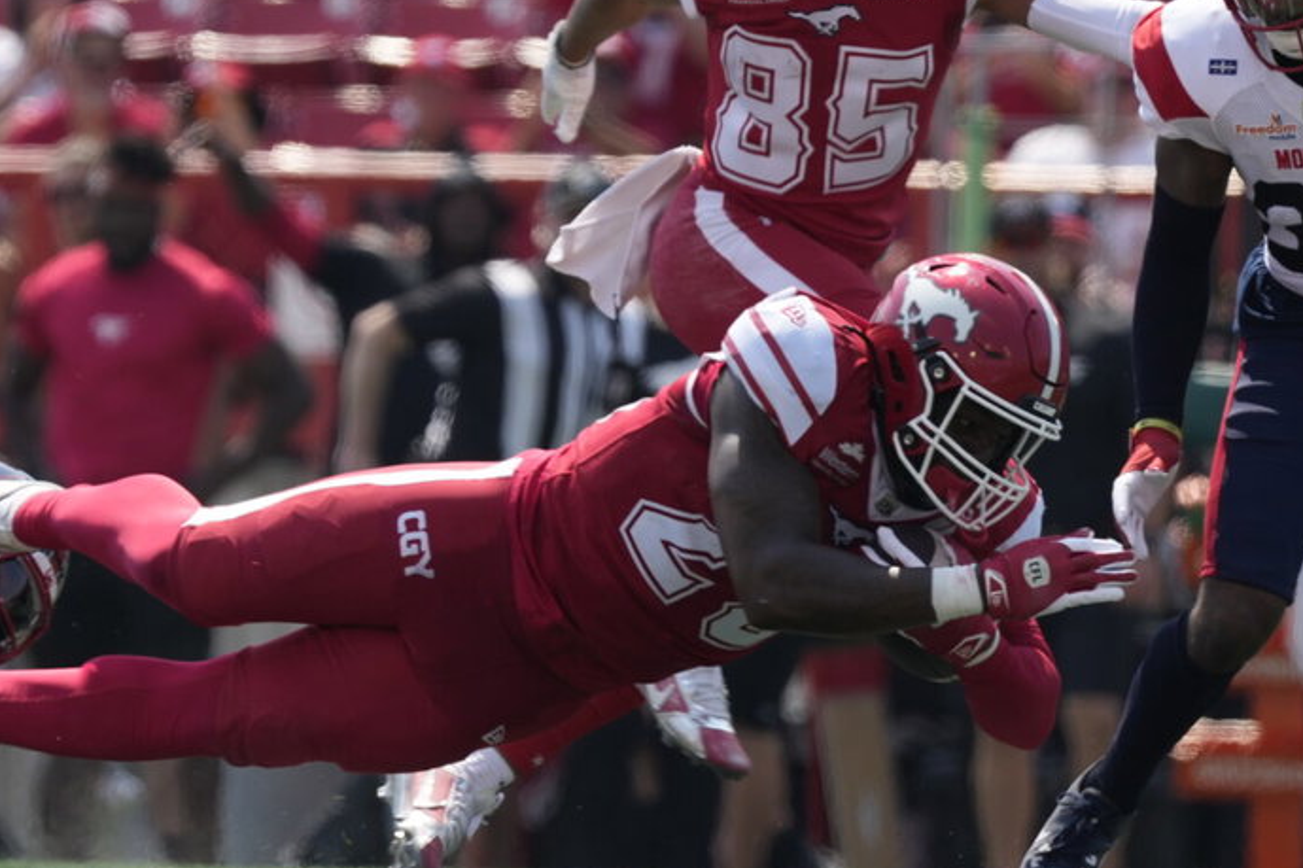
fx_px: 28911
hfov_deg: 2.6
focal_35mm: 799
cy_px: 165
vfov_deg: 1.7
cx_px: 632
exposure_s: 1/1600
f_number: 4.5
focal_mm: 344
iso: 320
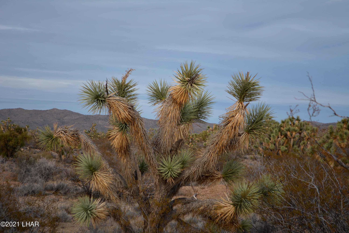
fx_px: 800
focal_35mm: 82
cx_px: 174
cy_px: 116
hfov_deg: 24.6
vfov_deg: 16.6
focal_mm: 55
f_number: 5.6
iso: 280
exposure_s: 1/125
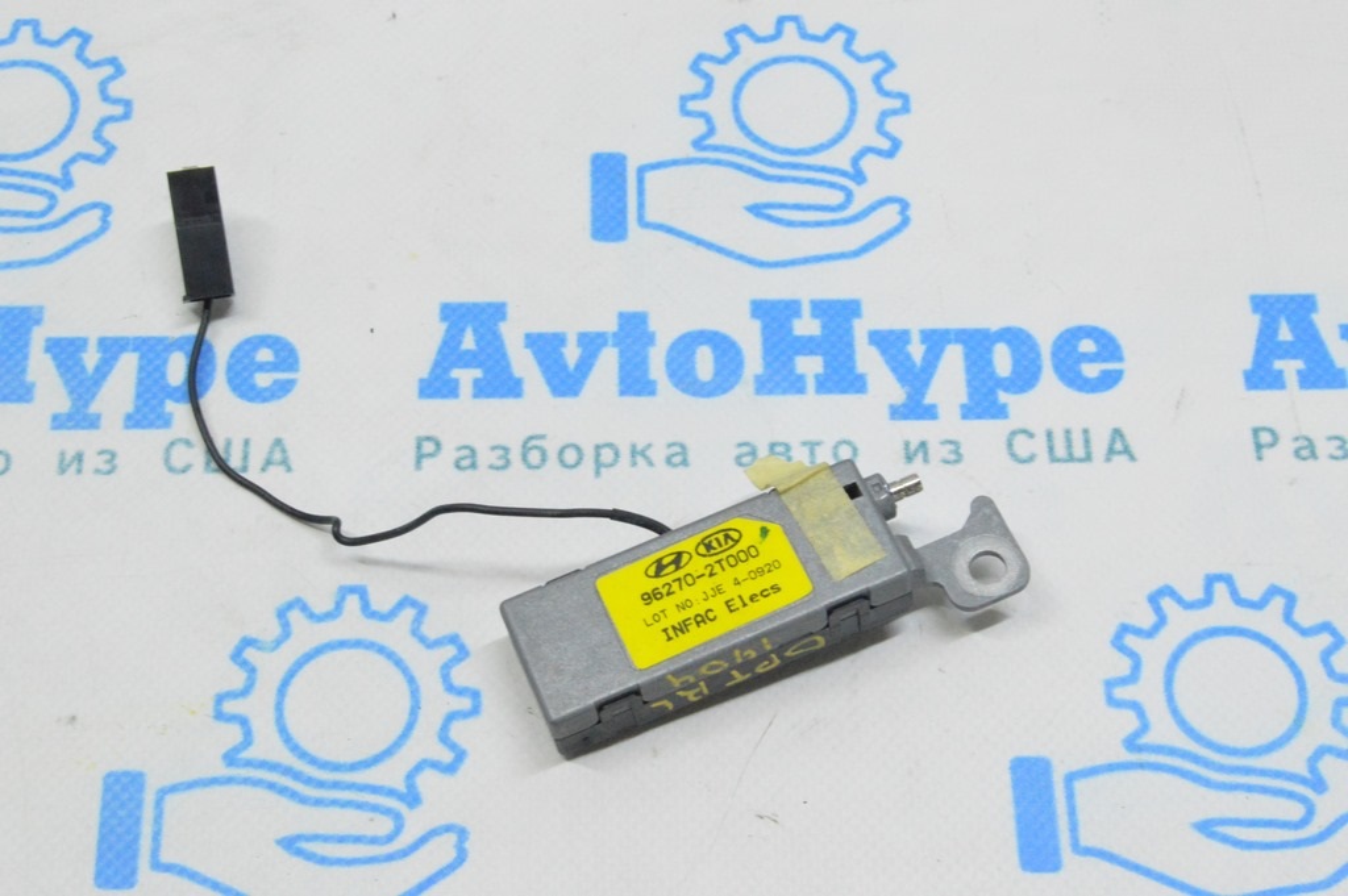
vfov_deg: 21.5
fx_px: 2357
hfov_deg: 31.9
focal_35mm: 63
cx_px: 674
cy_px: 448
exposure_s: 1/20
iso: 6400
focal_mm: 42
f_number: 20
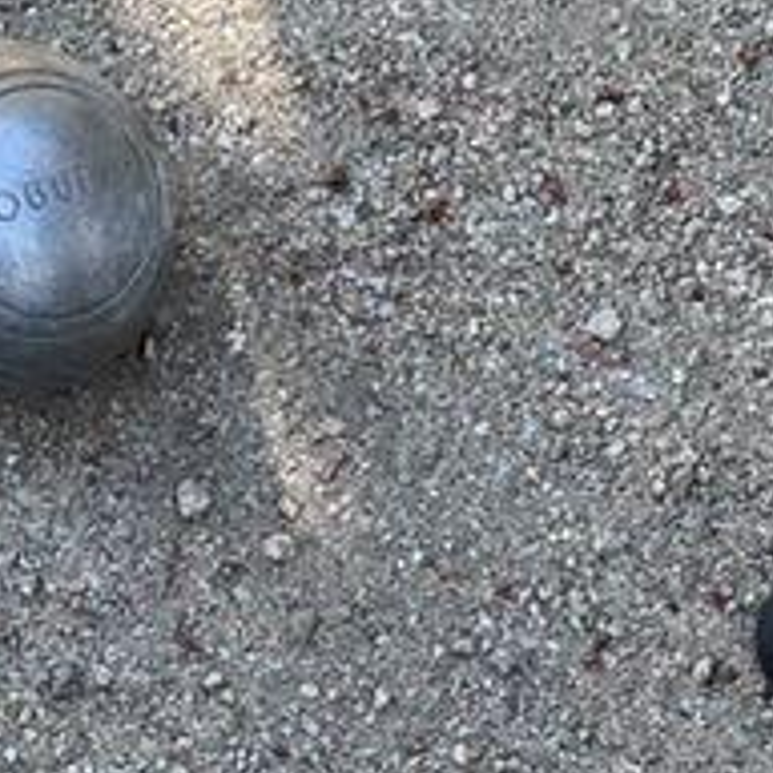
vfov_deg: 7.7
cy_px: 805
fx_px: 5735
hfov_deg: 7.7
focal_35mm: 227
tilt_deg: -72.3
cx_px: 217
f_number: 2.8
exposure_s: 1/99
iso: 64
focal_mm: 9
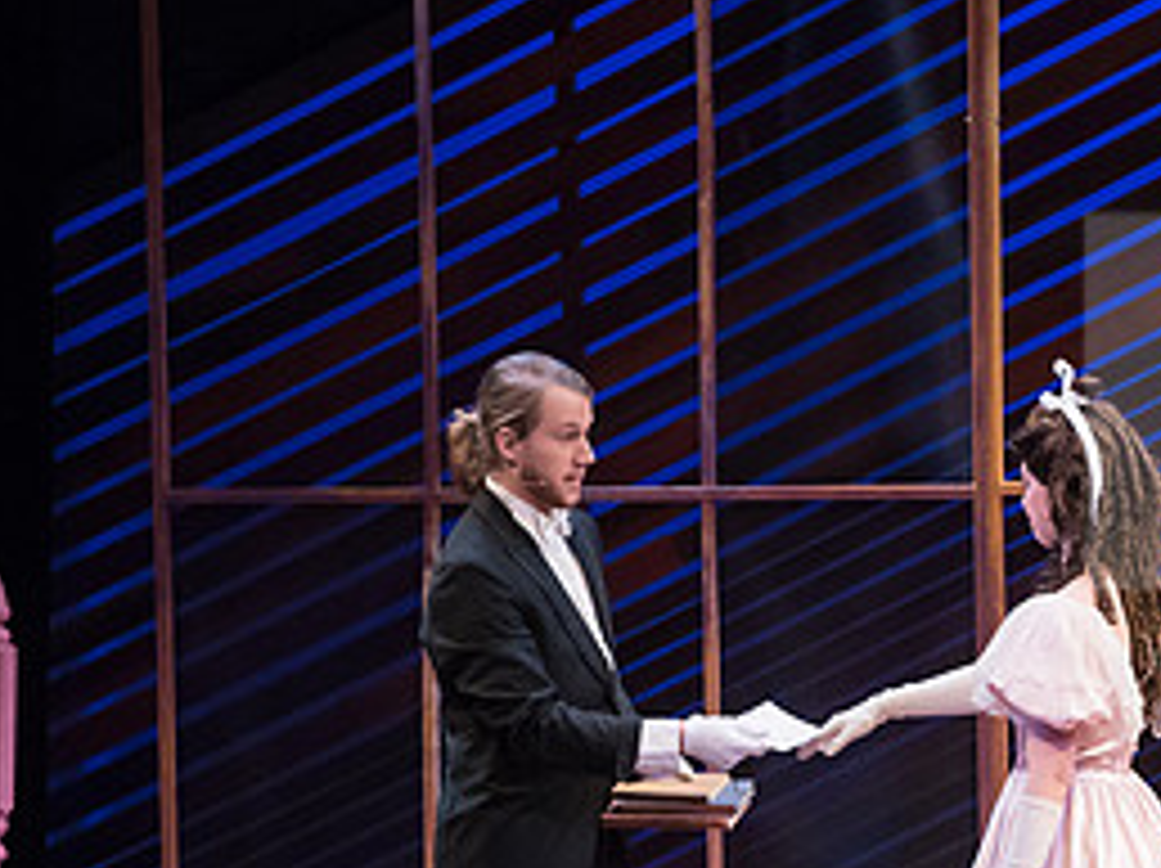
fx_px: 14509
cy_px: 758
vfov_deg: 3.4
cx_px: 950
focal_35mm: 433
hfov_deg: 4.6
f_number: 3.5
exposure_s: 1/400
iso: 4000
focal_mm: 200
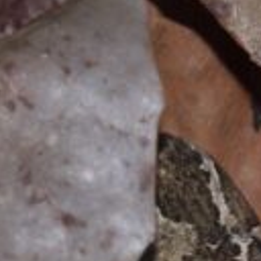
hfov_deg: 1.8
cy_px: 319
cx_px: 241
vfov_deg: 1.8
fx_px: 8147
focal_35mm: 955
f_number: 8
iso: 100
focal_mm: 120
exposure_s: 1/30
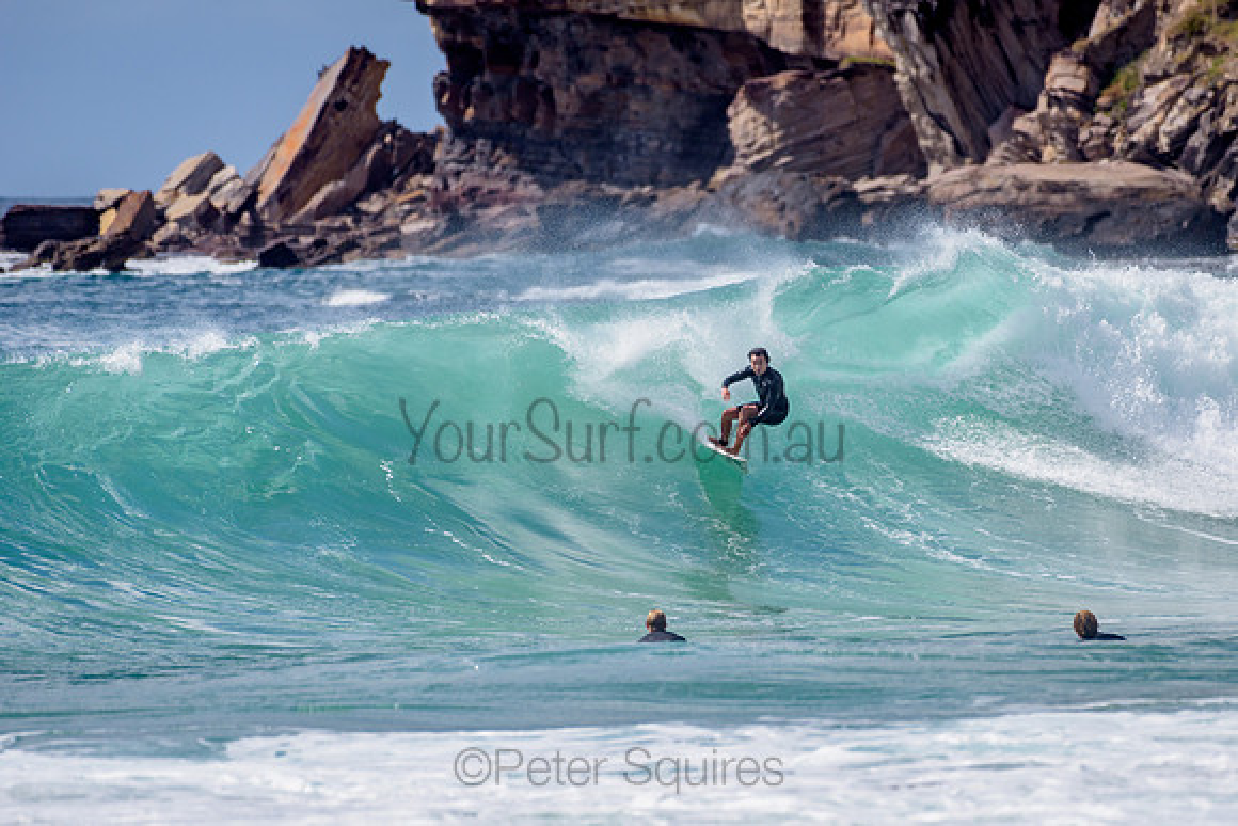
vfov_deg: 2.2
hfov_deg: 3.4
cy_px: 440
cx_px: 740
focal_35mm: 613
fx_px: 21088
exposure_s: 1/2000
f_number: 5.6
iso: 90
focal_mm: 500
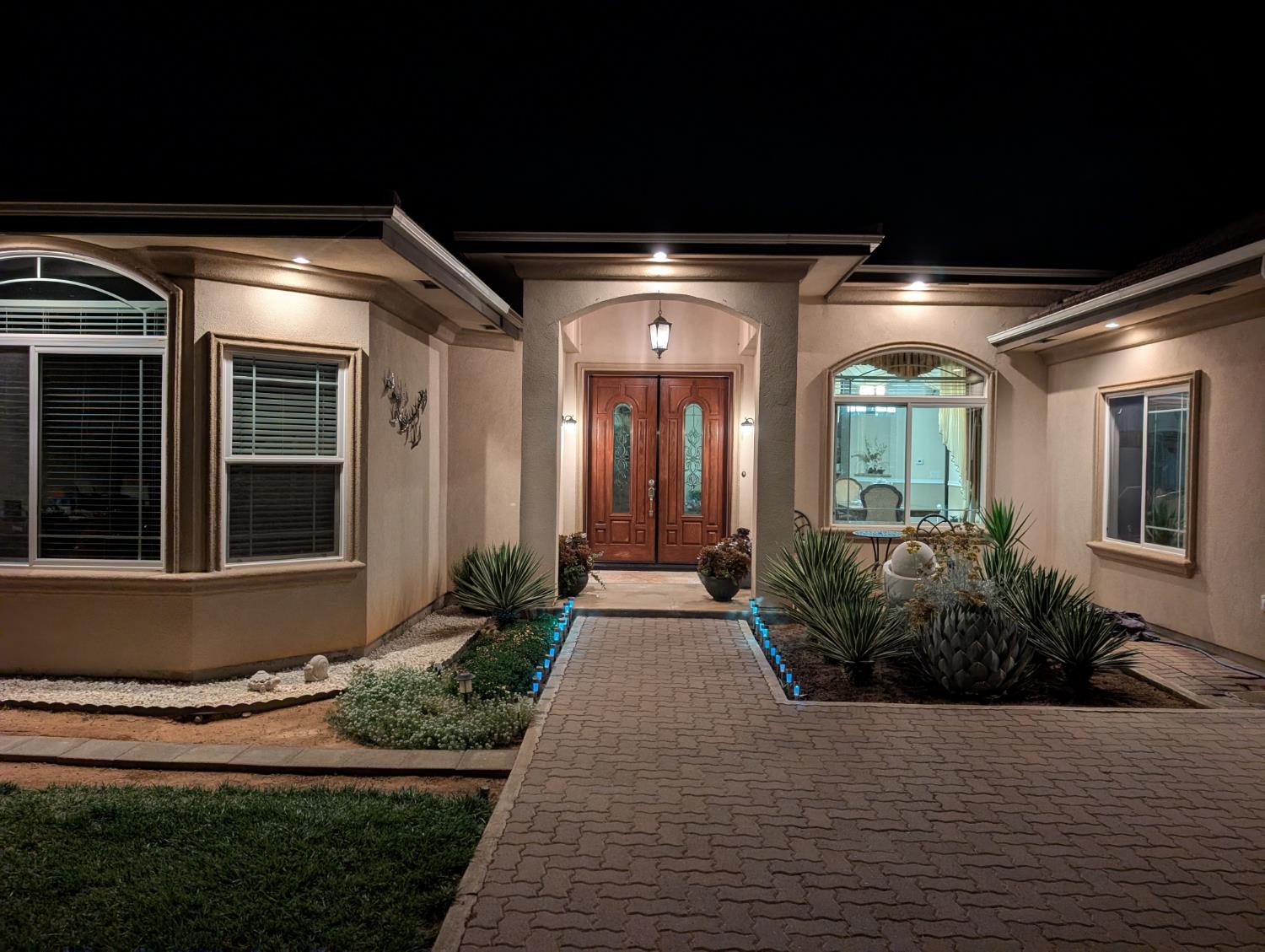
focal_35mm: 24
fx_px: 878
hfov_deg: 71.5
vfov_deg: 56.9
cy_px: 476
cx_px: 632
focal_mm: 6.9
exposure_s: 1/30
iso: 129
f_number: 1.68
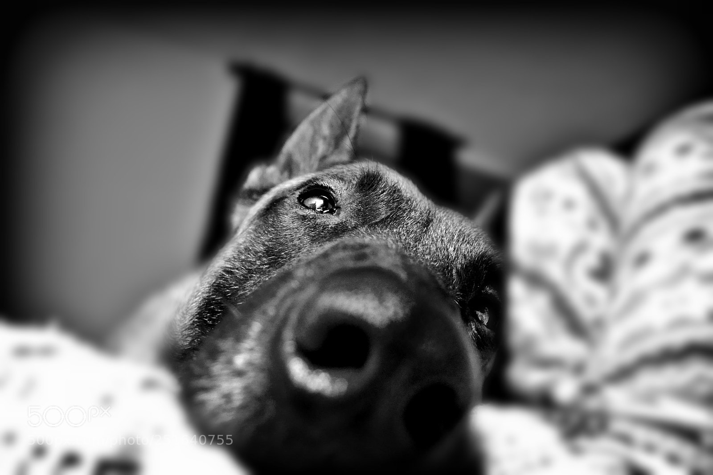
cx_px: 356
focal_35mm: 30
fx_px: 594
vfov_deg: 43.6
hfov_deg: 61.9
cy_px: 238
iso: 3200
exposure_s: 1/15
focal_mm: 20
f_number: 3.8
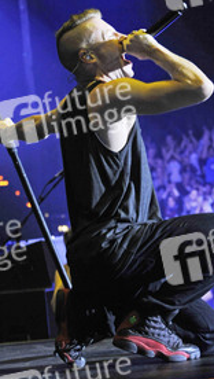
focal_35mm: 106
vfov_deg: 20.2
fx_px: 1065
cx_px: 106
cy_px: 184
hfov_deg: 11.5
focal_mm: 70
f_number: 4.5
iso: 2500
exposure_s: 1/100
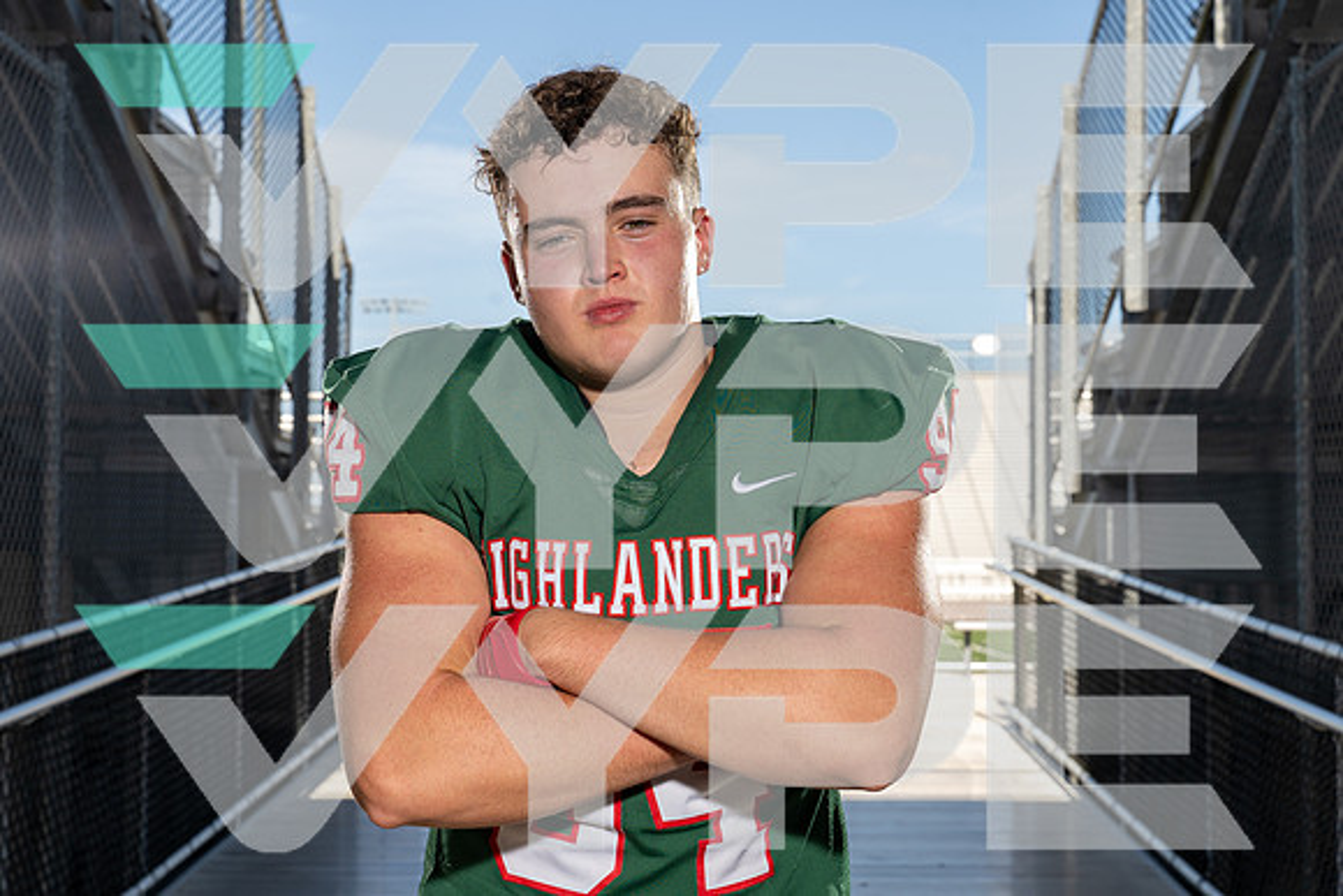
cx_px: 672
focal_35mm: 57
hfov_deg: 35.0
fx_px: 2127
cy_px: 448
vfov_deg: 23.8
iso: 160
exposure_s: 1/250
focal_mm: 57
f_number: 8
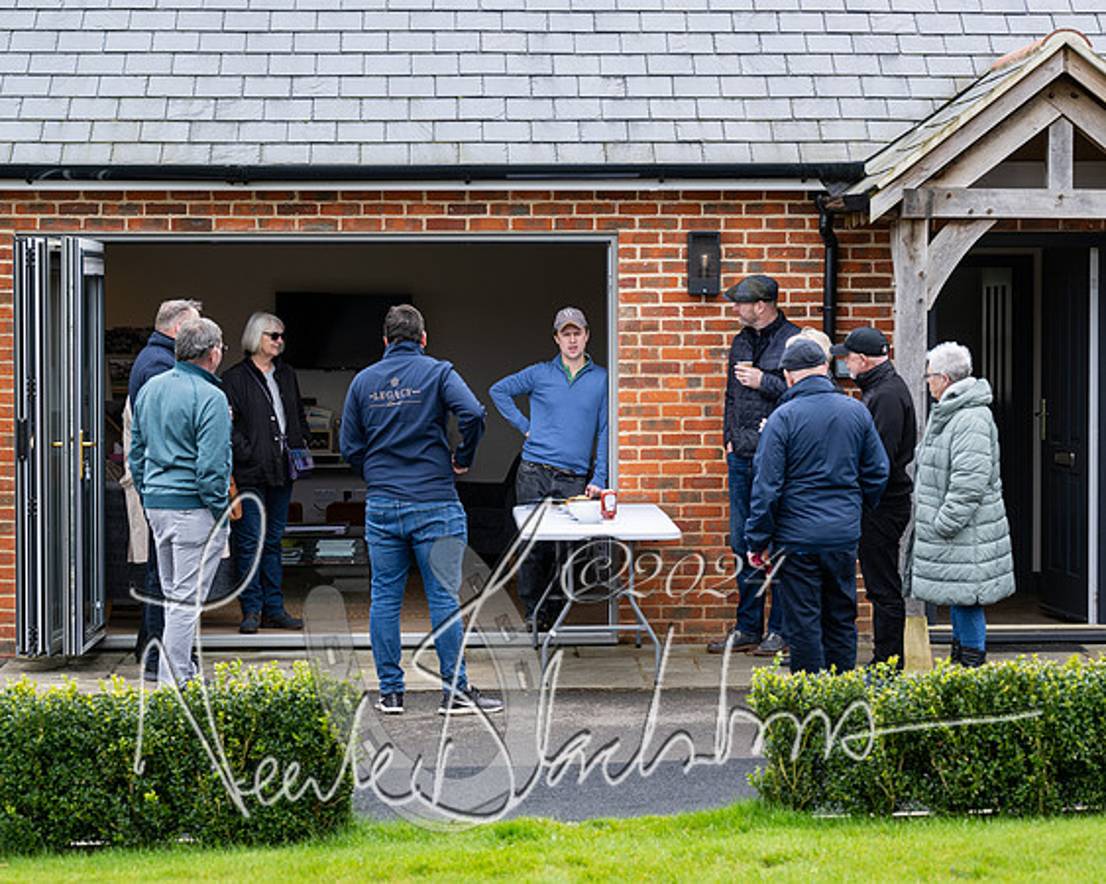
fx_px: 3167
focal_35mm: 97
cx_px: 671
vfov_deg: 15.9
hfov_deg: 19.8
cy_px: 440
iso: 200
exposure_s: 1/320
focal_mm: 84
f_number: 5
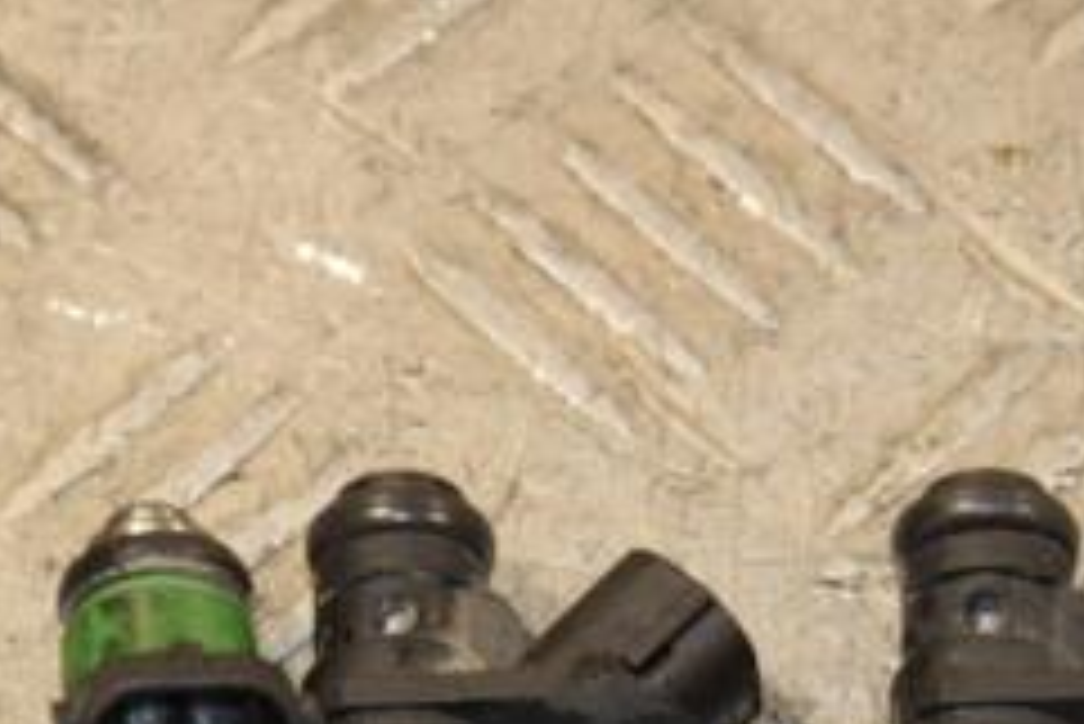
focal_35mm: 336
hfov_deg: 6.1
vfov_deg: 4.1
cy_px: 895
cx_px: 688
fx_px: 10123
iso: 800
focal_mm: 90
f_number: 7.1
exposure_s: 1/200
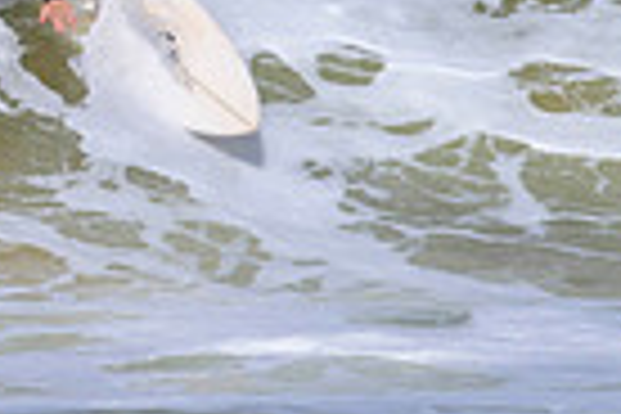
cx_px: 86
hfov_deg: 0.6
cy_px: -151
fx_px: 58042
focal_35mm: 3365
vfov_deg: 0.4
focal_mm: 800
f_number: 11
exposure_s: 1/2000
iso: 500
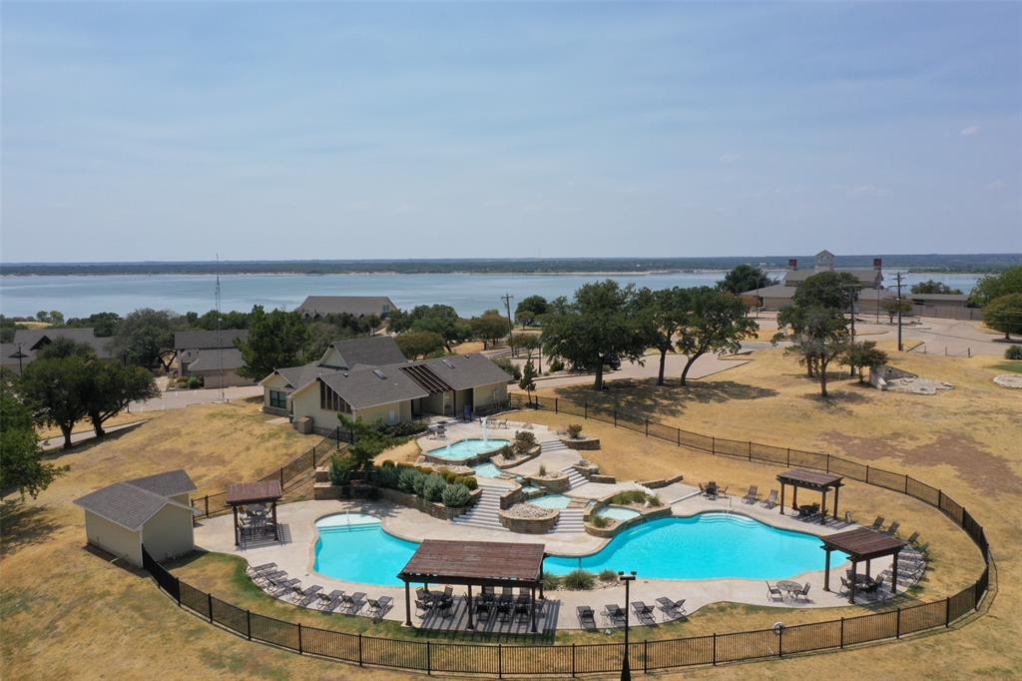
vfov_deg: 46.4
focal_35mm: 28
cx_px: 511
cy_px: 340
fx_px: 795
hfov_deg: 65.5
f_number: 11
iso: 100
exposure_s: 1/200
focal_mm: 10.26
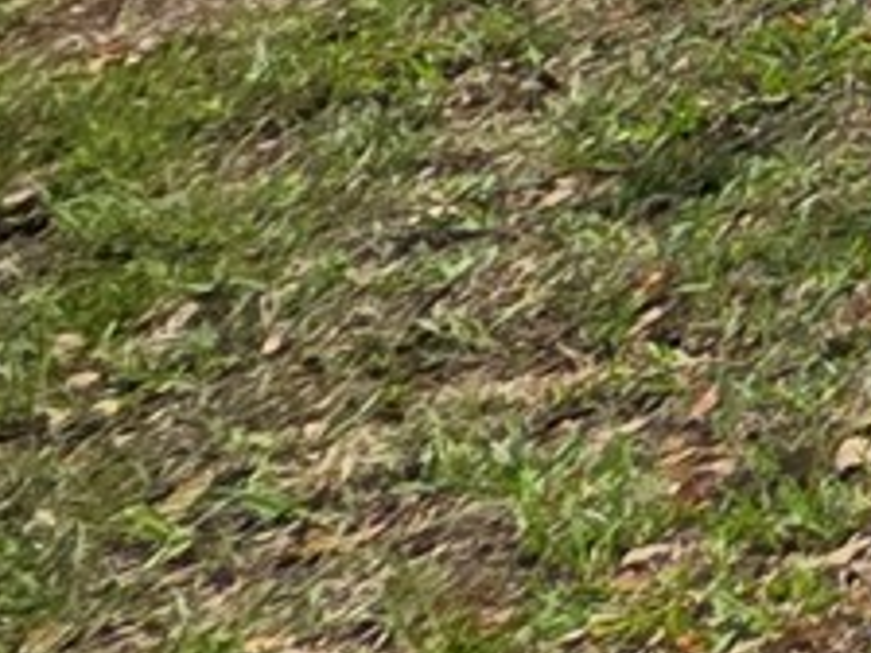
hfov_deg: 10.1
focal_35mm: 93
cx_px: 2920
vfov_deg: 11.9
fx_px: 2340
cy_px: -1046
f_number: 1.9
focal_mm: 2.2
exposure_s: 1/3628
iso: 40
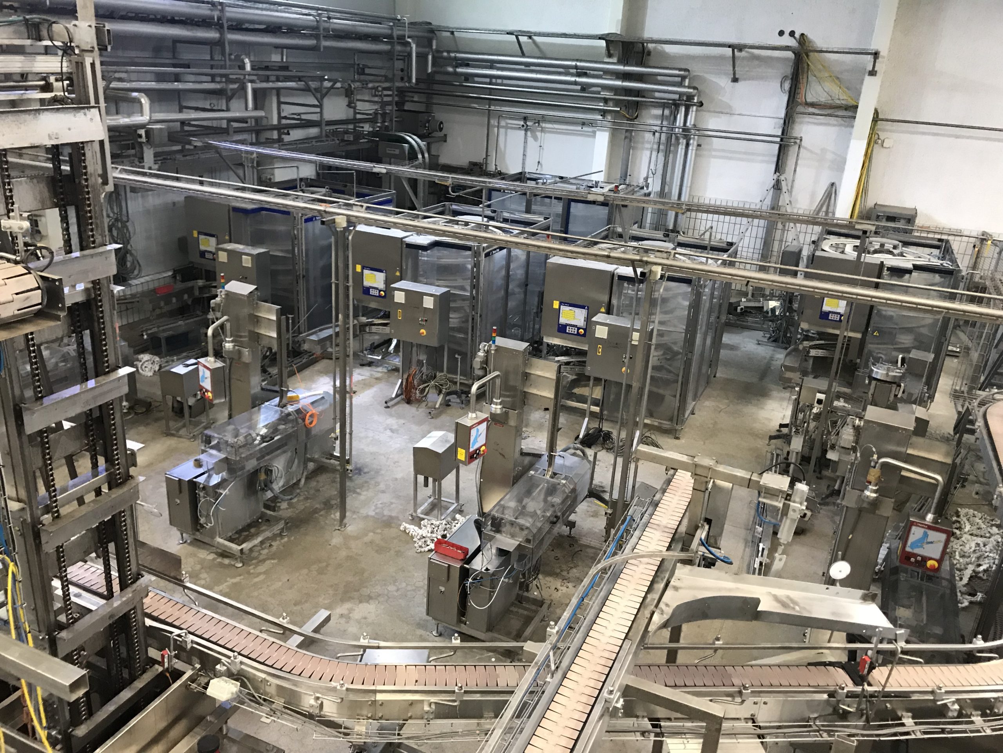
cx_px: 502
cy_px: 376
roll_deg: -5.1
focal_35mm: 28
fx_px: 811
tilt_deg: -19.1
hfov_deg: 63.4
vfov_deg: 49.7
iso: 100
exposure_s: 1/17
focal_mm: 3.99
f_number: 1.8
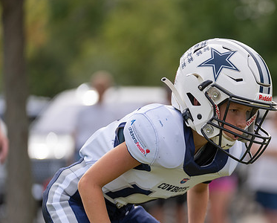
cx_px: 230
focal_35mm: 264
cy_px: 153
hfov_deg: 7.3
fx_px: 2169
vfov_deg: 5.9
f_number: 2.8
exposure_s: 1/1250
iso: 125
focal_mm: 150
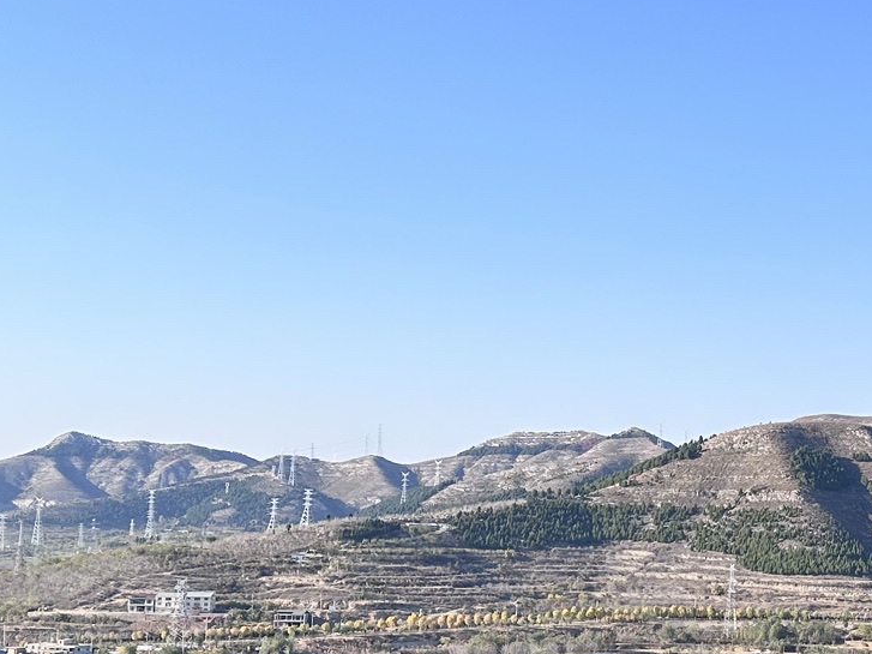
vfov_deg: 22.2
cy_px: 431
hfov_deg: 28.2
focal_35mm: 66
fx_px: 1662
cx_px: 790
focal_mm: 6.86
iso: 80
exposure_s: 1/2967
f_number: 1.78
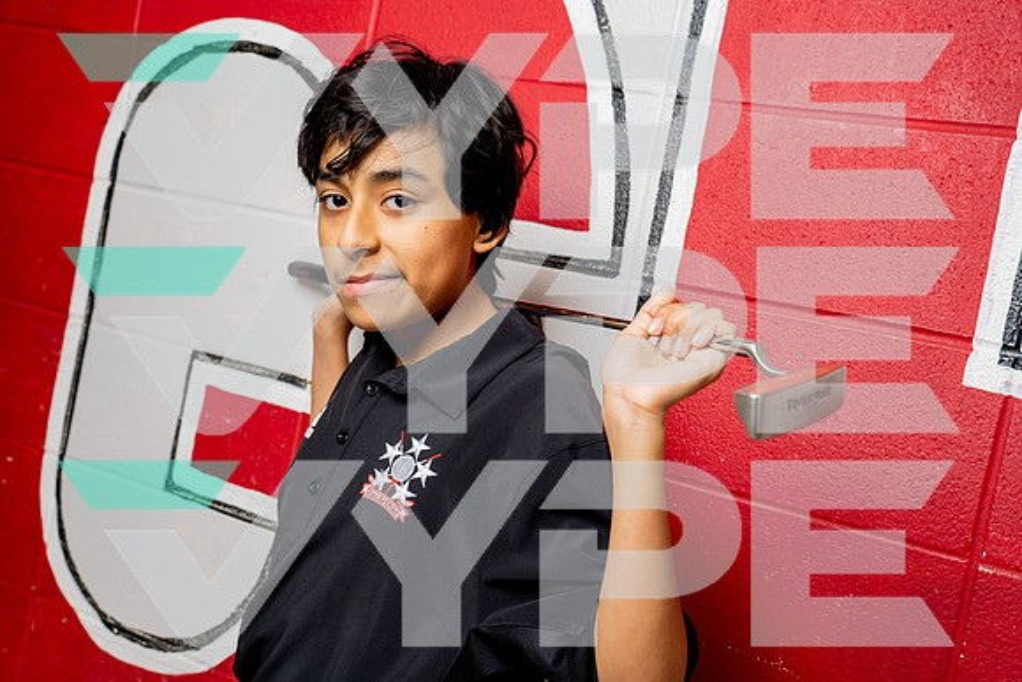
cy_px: 341
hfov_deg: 48.4
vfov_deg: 33.4
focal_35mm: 40
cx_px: 511
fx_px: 1136
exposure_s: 1/200
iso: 250
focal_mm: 40
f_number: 5.6
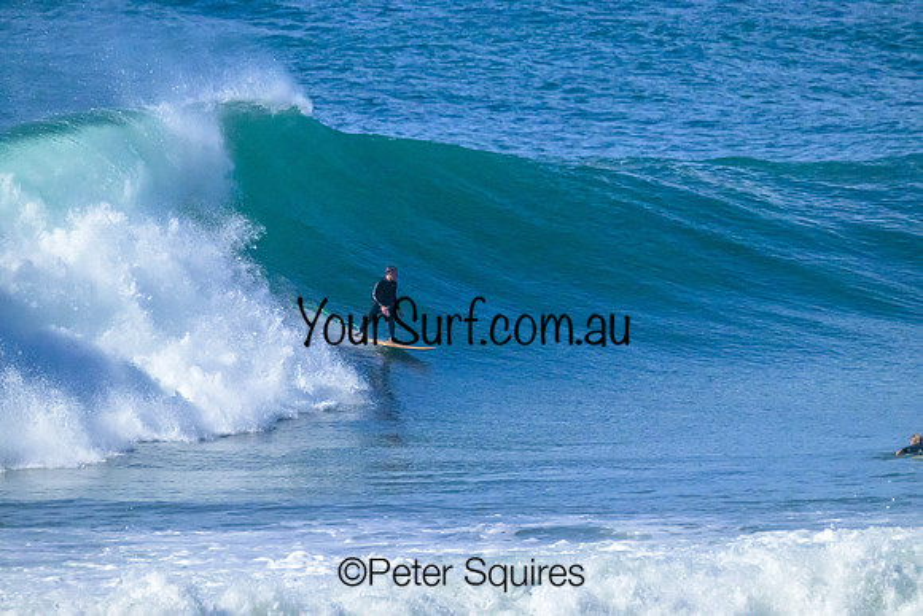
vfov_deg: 2.3
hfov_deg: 3.4
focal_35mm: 600
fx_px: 15386
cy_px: 308
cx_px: 462
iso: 25600
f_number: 11
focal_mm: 600
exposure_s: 1/2500
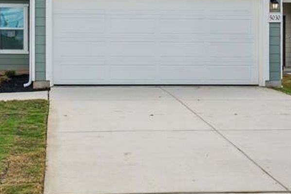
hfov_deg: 33.0
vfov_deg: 22.4
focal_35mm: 60
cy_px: 44
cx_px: 85
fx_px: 485
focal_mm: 35
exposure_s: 1/400
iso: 200
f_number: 9
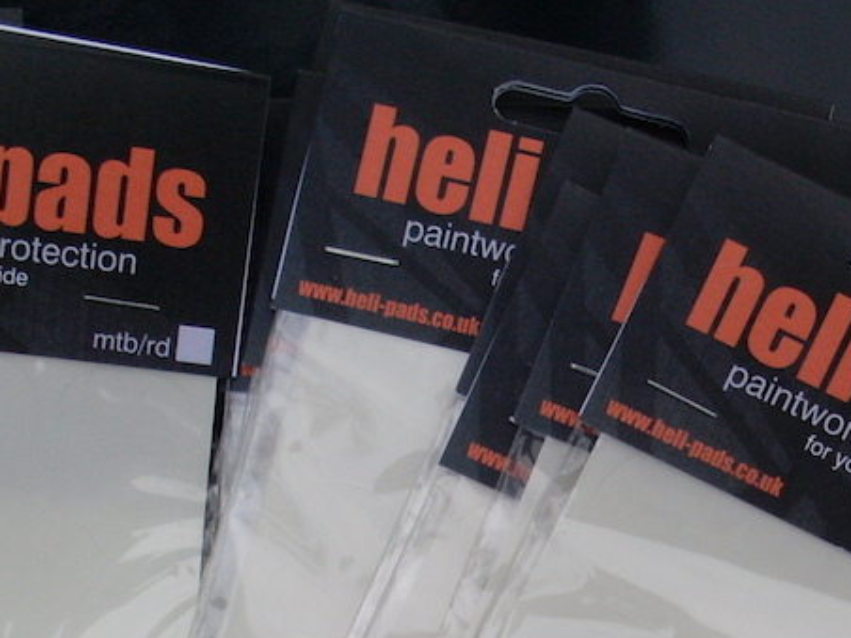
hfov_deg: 22.5
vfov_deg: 16.7
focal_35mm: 86
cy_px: 687
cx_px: 648
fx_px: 2114
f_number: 7.7
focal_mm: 6.3
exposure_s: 1/90
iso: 80
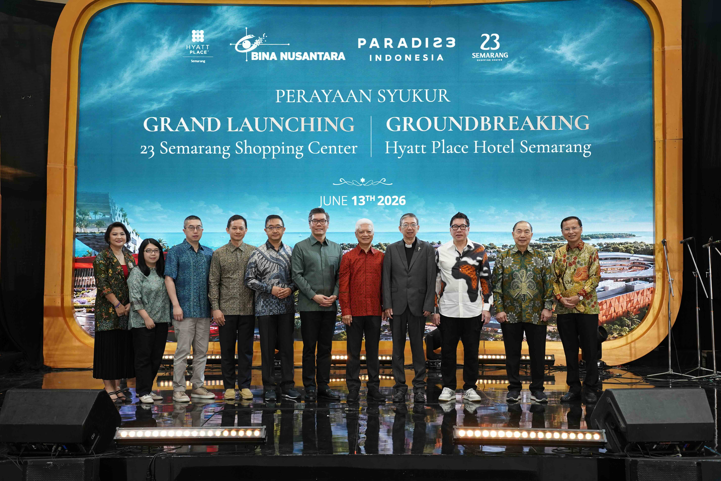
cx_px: 360
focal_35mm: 47
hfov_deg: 41.9
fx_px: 941
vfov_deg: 28.6
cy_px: 240
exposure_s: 1/100
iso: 1000
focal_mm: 47
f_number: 5
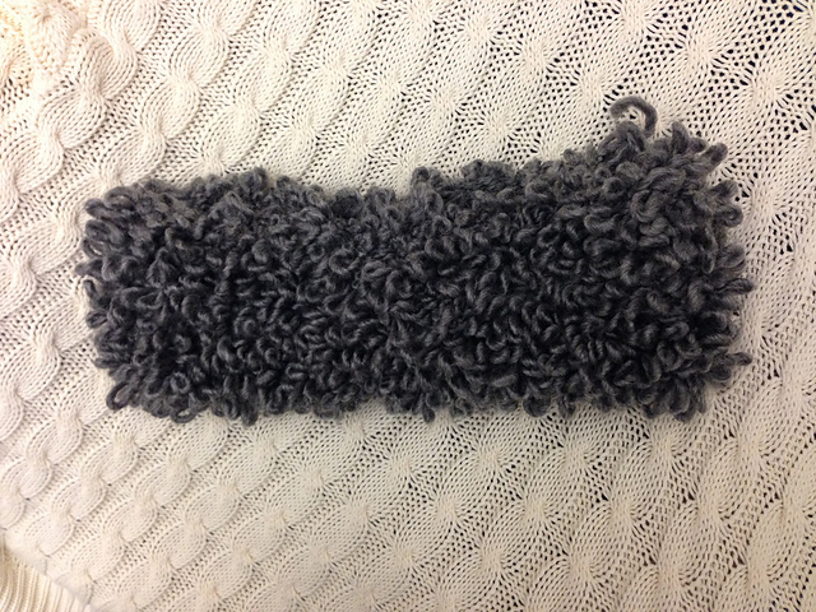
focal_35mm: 33
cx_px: 408
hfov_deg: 55.4
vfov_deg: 42.9
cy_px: 306
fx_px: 778
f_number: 2.4
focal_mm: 4.12
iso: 200
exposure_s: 1/20
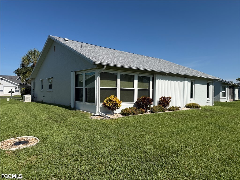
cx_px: 120
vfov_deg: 56.8
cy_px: 90
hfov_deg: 71.6
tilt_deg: +0.6
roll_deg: -1.2
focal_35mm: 24
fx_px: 166
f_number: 1.78
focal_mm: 6.76
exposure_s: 1/6711
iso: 80
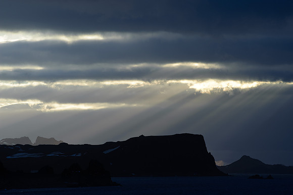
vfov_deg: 6.5
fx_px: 1708
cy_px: 98
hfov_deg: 9.8
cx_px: 146
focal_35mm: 210
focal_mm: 210
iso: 200
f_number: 11
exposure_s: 1/200
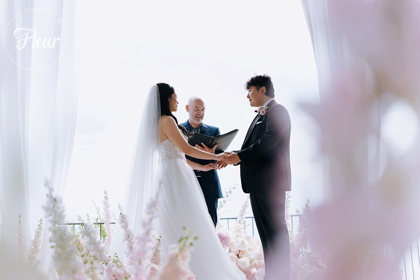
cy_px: 140
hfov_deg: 39.6
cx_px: 210
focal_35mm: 50
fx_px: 583
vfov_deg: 27.0
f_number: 2
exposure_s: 1/640
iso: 250
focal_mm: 50
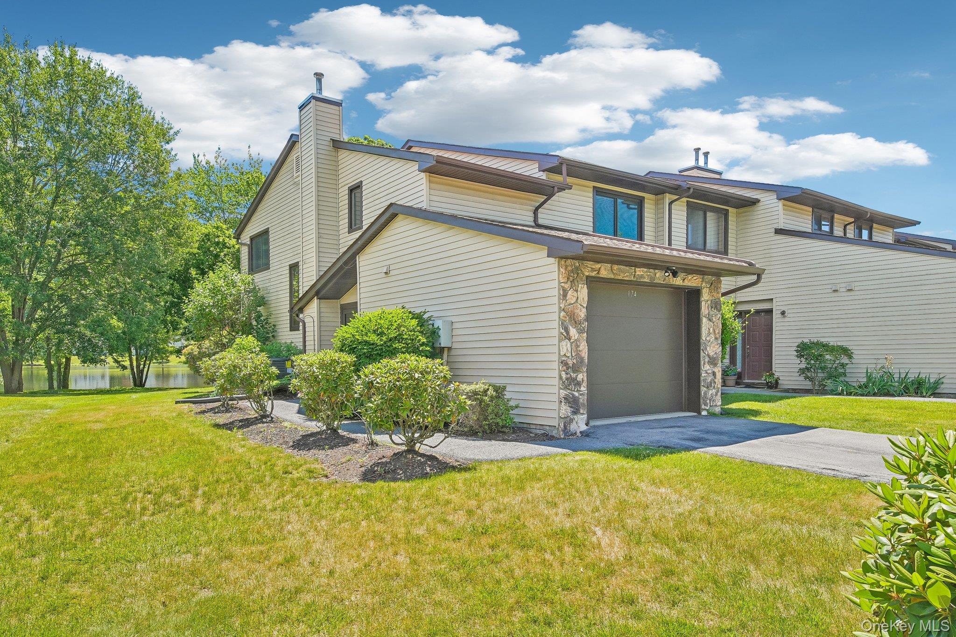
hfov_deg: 81.2
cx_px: 478
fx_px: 558
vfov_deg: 59.5
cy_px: 318
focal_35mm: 21
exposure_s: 1/80
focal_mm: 14
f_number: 9
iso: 100
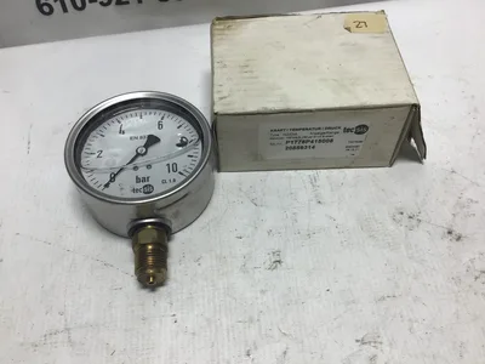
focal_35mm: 31
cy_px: 182
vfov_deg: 45.4
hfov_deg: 58.4
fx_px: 434
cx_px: 242
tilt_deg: -52.9
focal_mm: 3.3
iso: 25
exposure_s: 1/222
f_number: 2.4
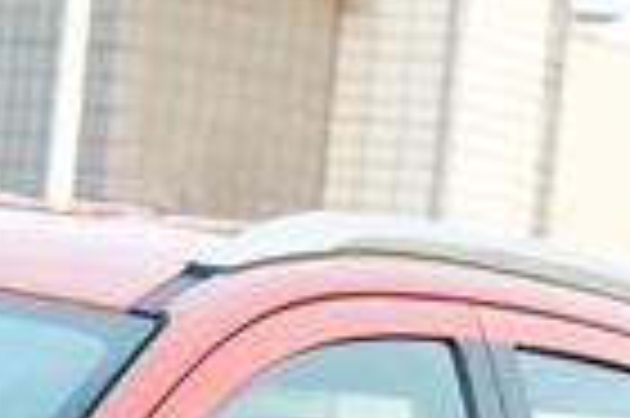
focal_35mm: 351
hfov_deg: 5.8
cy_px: 724
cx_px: -252
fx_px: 6135
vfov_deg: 3.9
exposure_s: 1/125
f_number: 3
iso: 400
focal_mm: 32
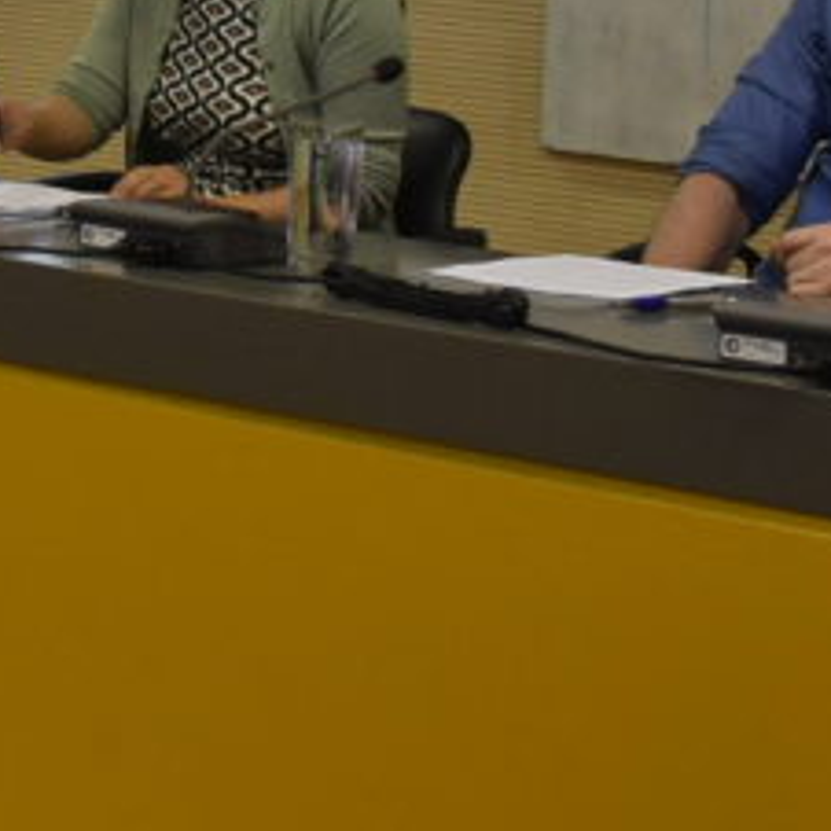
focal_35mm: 127
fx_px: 3449
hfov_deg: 13.0
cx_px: -438
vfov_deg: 13.2
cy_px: -265
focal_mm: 22
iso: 1600
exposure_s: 1/125
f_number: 5.6
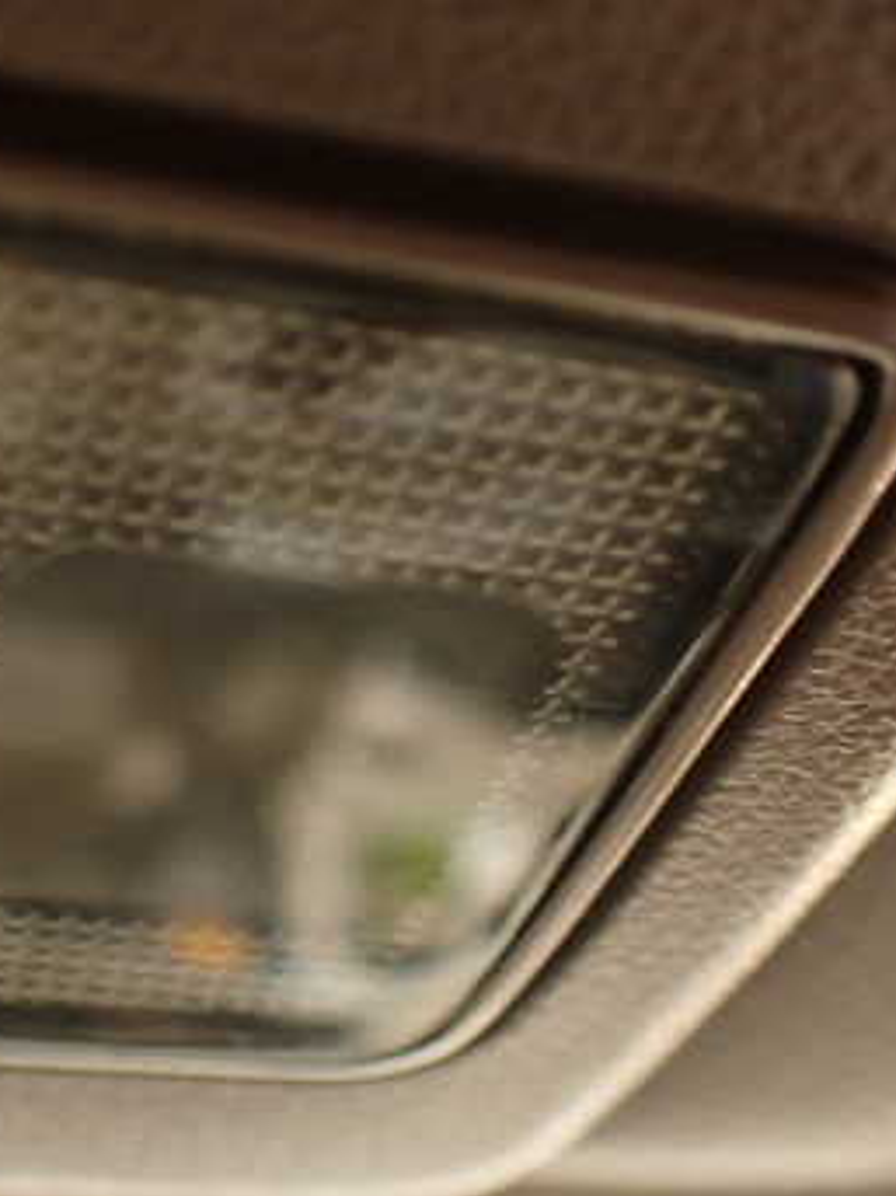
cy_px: 642
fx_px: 1934
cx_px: 213
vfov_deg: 34.3
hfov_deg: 25.7
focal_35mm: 56
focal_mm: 5.79
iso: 200
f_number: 2.4
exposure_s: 1/40
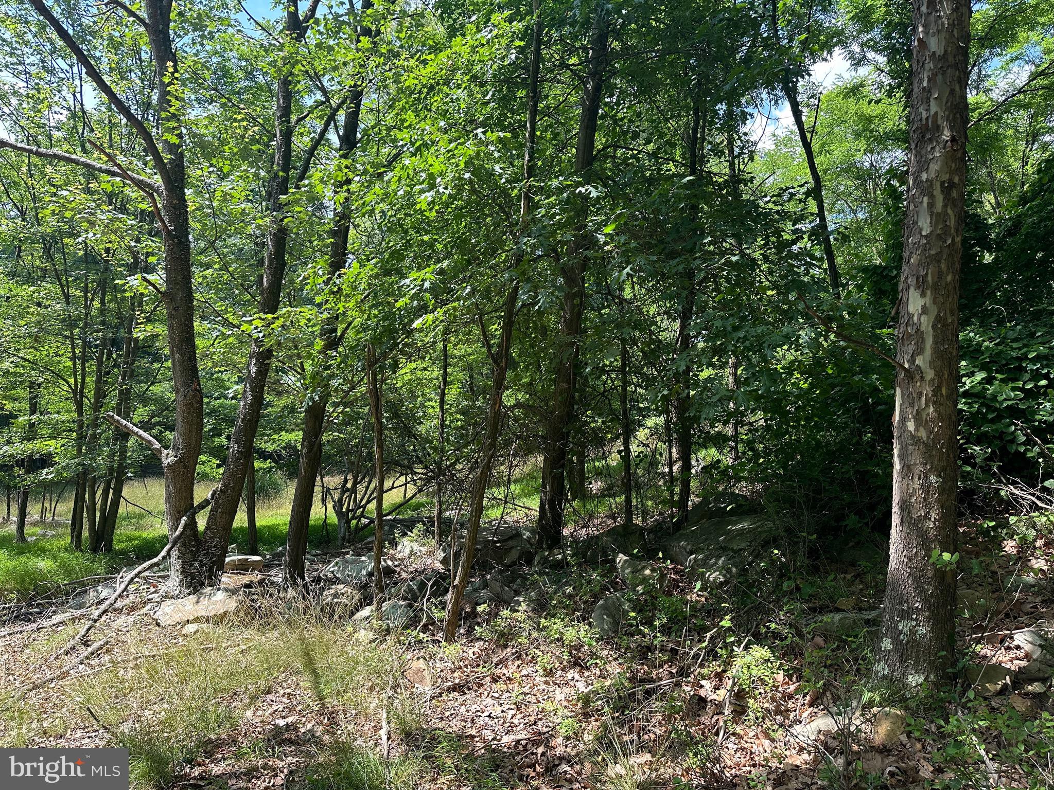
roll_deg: -4.5
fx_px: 731
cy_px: 395
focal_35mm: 24
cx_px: 527
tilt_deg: +1.0
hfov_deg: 71.6
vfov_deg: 56.8
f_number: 1.78
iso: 80
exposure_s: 1/642
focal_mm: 6.86
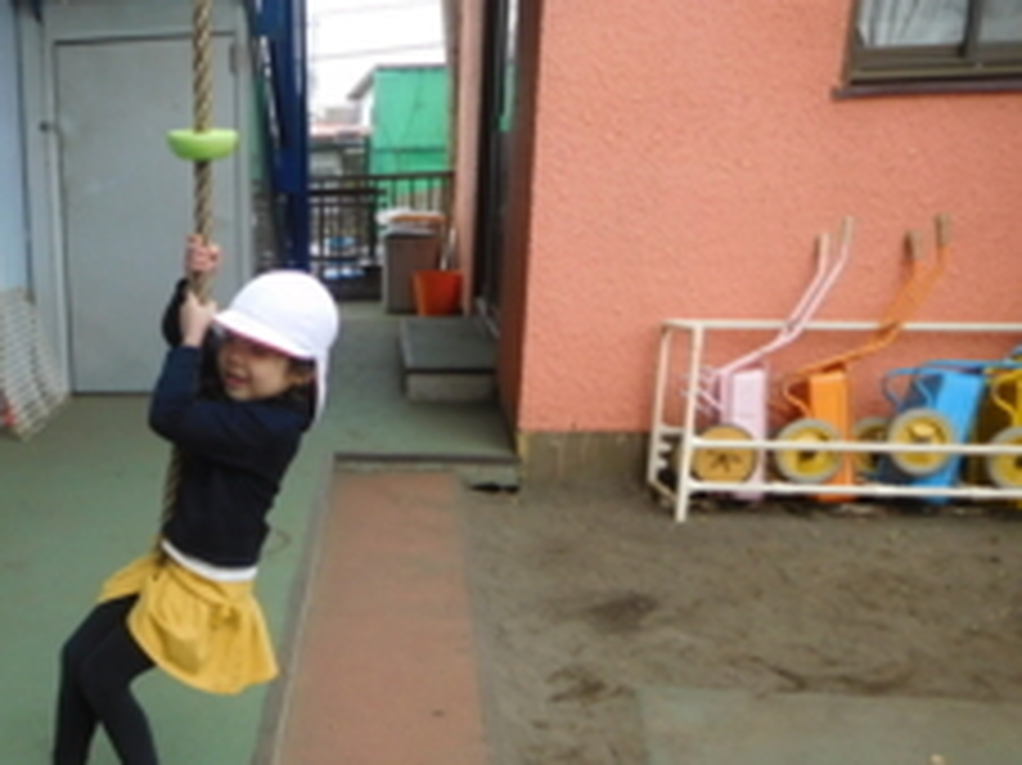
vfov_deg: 32.1
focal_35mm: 44
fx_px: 1298
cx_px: 131
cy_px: 594
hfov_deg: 40.2
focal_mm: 4.5
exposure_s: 1/125
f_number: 3.4
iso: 125
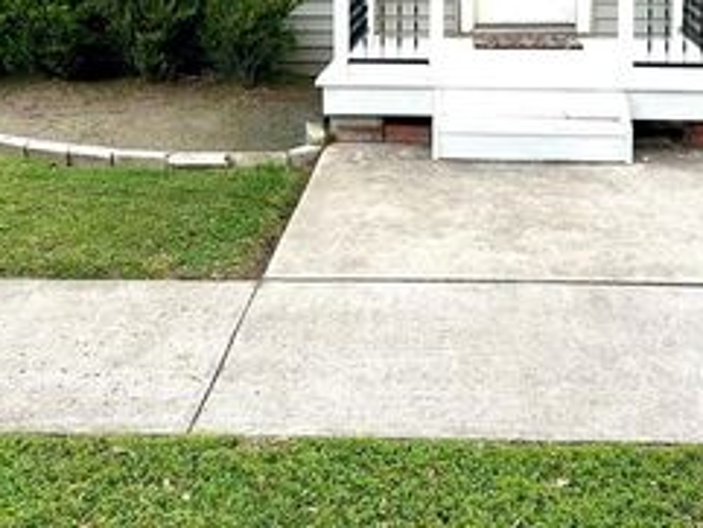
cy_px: 4
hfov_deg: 35.4
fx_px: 1097
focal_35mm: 54
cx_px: 432
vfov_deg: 25.7
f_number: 1.5
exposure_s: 1/482
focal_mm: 5.7
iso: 50
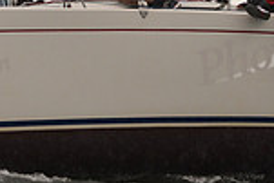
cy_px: -30
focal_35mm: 269
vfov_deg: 5.1
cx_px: 105
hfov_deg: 7.6
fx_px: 2049
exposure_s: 1/500
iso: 400
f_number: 2.8
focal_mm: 70
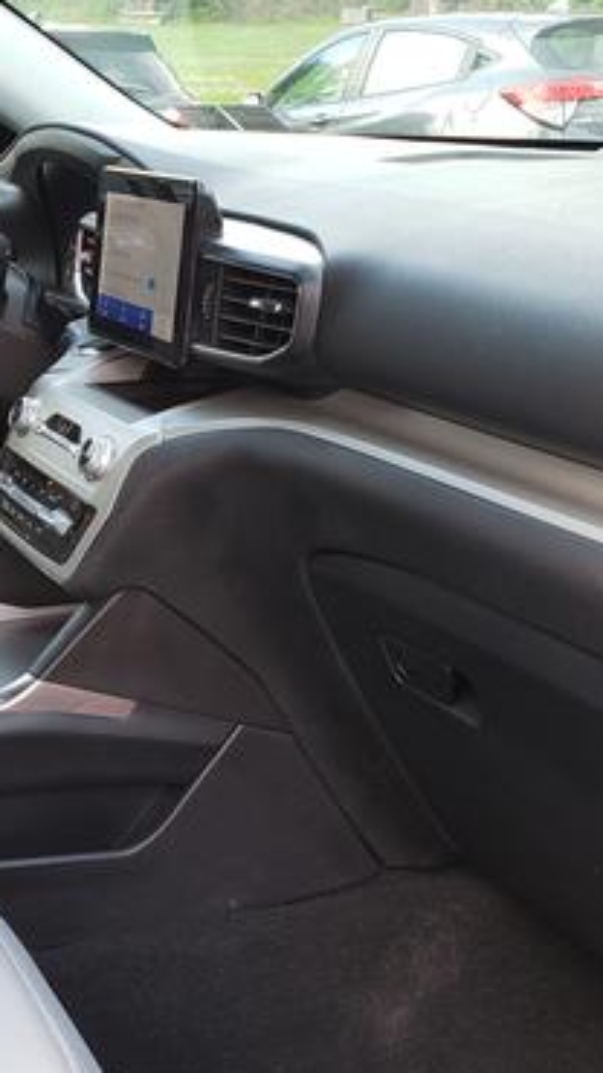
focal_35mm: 49
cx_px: -78
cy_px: 528
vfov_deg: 42.1
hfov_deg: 22.8
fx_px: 1393
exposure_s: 1/67
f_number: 2.4
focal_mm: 4.3
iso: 50
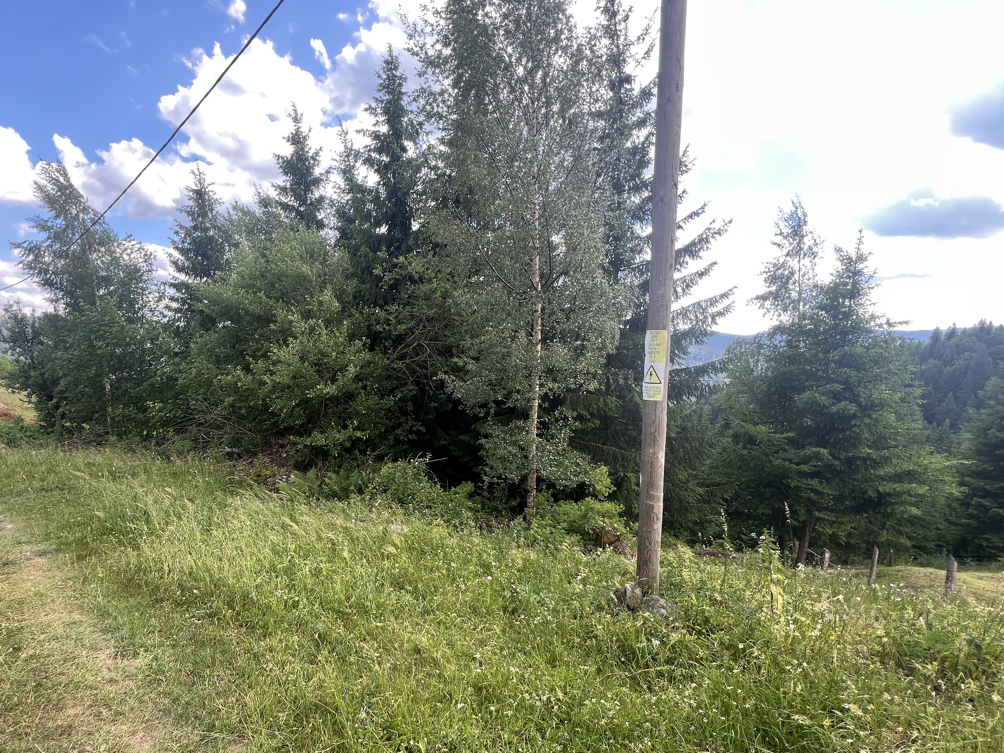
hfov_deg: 93.6
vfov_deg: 77.6
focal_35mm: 16
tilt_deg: -9.8
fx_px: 464
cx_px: 415
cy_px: 432
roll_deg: -0.2
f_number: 1.8
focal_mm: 1.57
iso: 32
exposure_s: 1/163
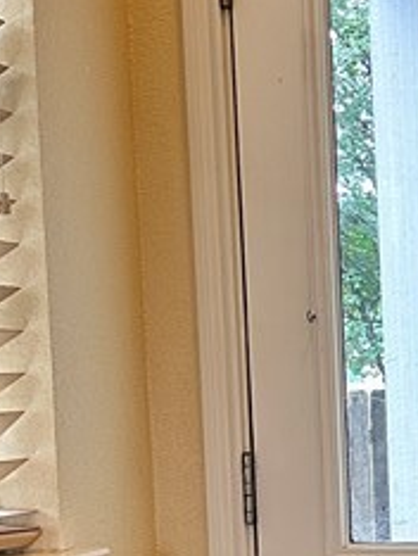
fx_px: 1687
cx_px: 722
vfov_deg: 18.3
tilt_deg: -6.0
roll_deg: -0.1
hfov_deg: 13.0
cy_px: 542
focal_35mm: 105
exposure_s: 1/60
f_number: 1.78
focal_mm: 6.86
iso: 250
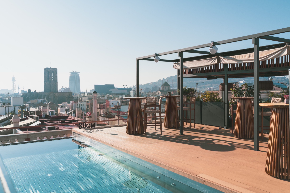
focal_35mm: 32
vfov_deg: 41.1
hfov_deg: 58.7
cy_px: 96
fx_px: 258
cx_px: 145
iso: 800
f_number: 10
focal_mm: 32
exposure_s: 1/800
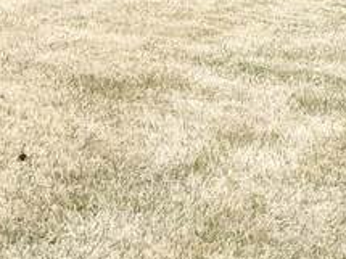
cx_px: 554
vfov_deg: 9.9
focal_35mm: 143
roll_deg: +2.1
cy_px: -169
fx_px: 1429
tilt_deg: +0.7
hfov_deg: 12.9
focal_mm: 6.76
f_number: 1.78
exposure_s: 1/2611
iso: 100
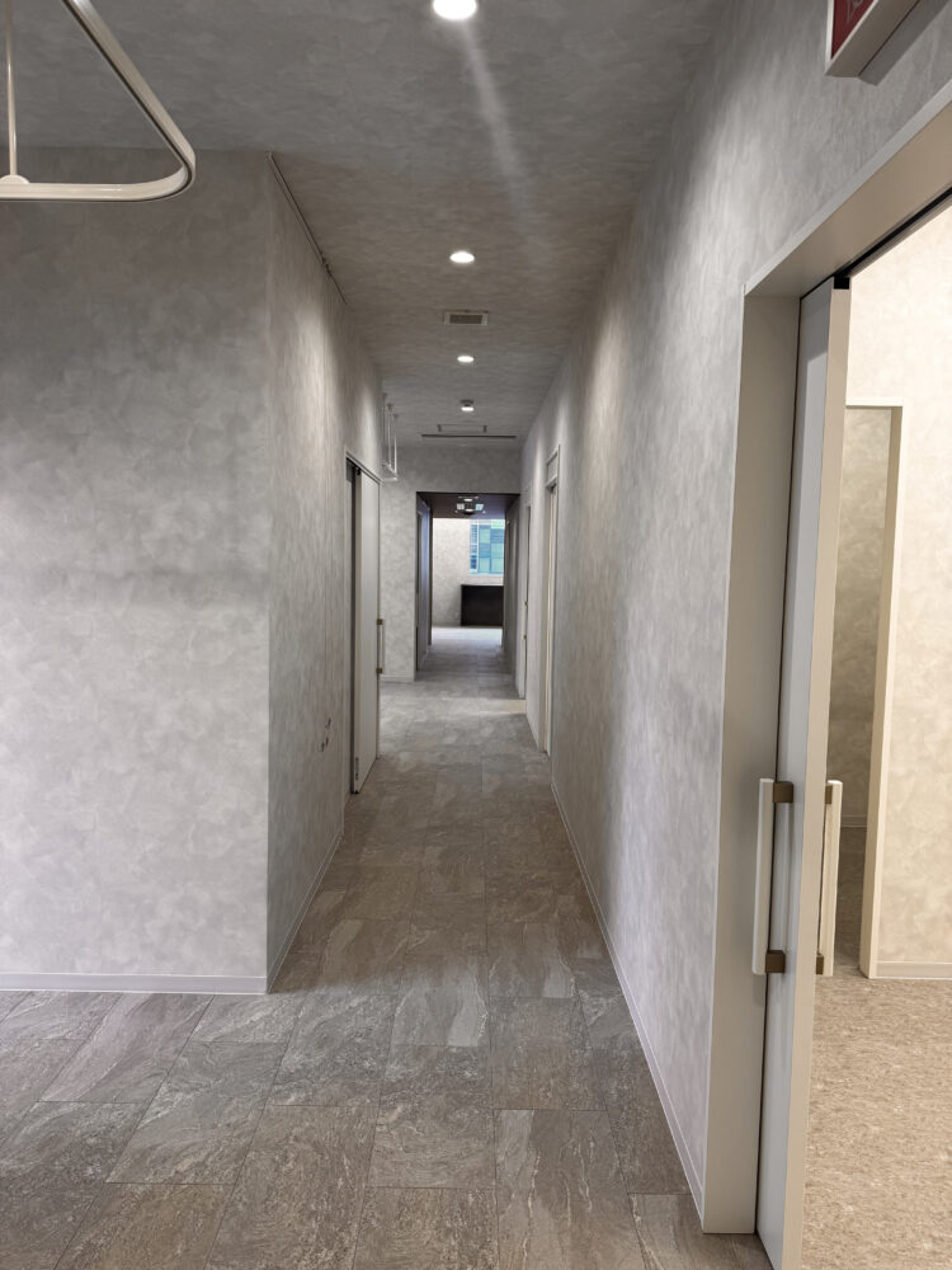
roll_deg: -0.2
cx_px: 476
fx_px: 880
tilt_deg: -2.8
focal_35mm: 24
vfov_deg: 71.6
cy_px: 635
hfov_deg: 56.8
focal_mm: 6.76
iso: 64
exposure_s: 1/121
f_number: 1.78
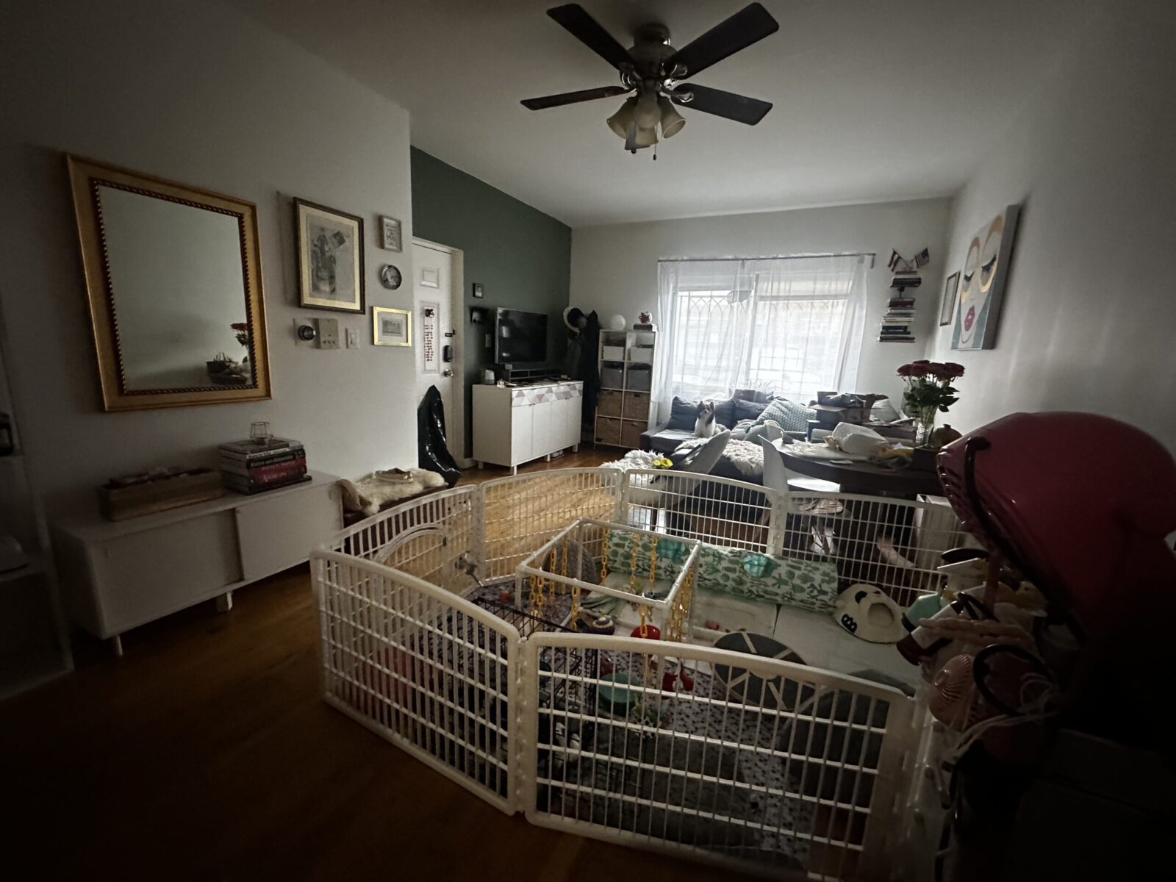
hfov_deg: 102.1
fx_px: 476
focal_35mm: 14
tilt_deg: -11.5
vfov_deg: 85.7
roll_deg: -3.1
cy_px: 441
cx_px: 588
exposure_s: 1/40
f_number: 2.2
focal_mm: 2.22
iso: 800
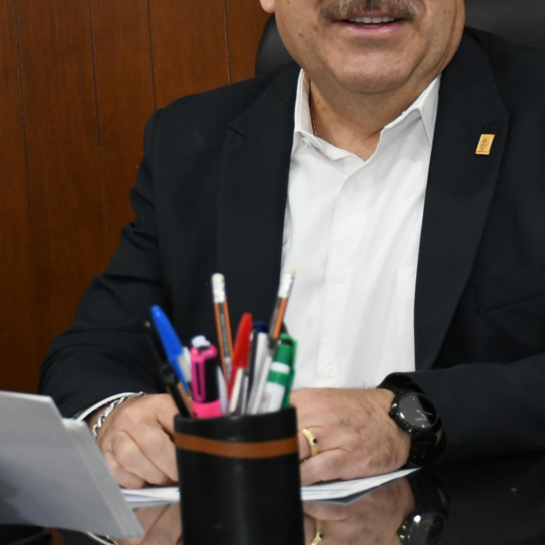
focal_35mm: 136
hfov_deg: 12.8
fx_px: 2422
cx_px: 361
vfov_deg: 12.8
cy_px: 92
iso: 1600
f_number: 4.2
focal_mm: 38
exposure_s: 1/100
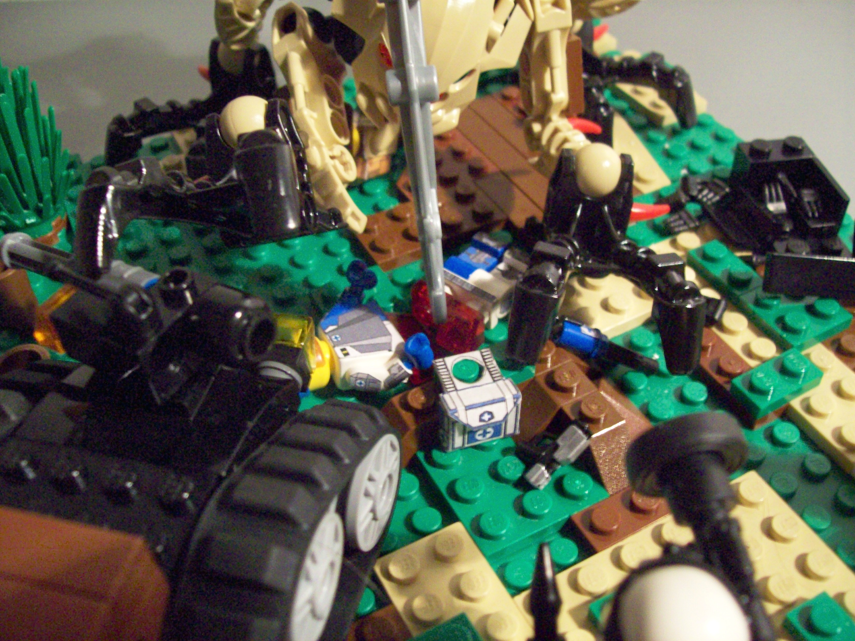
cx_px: 428
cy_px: 320
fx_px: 889
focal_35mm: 36
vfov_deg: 39.7
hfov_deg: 51.4
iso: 200
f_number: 2.7
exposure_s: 1/8
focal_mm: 6
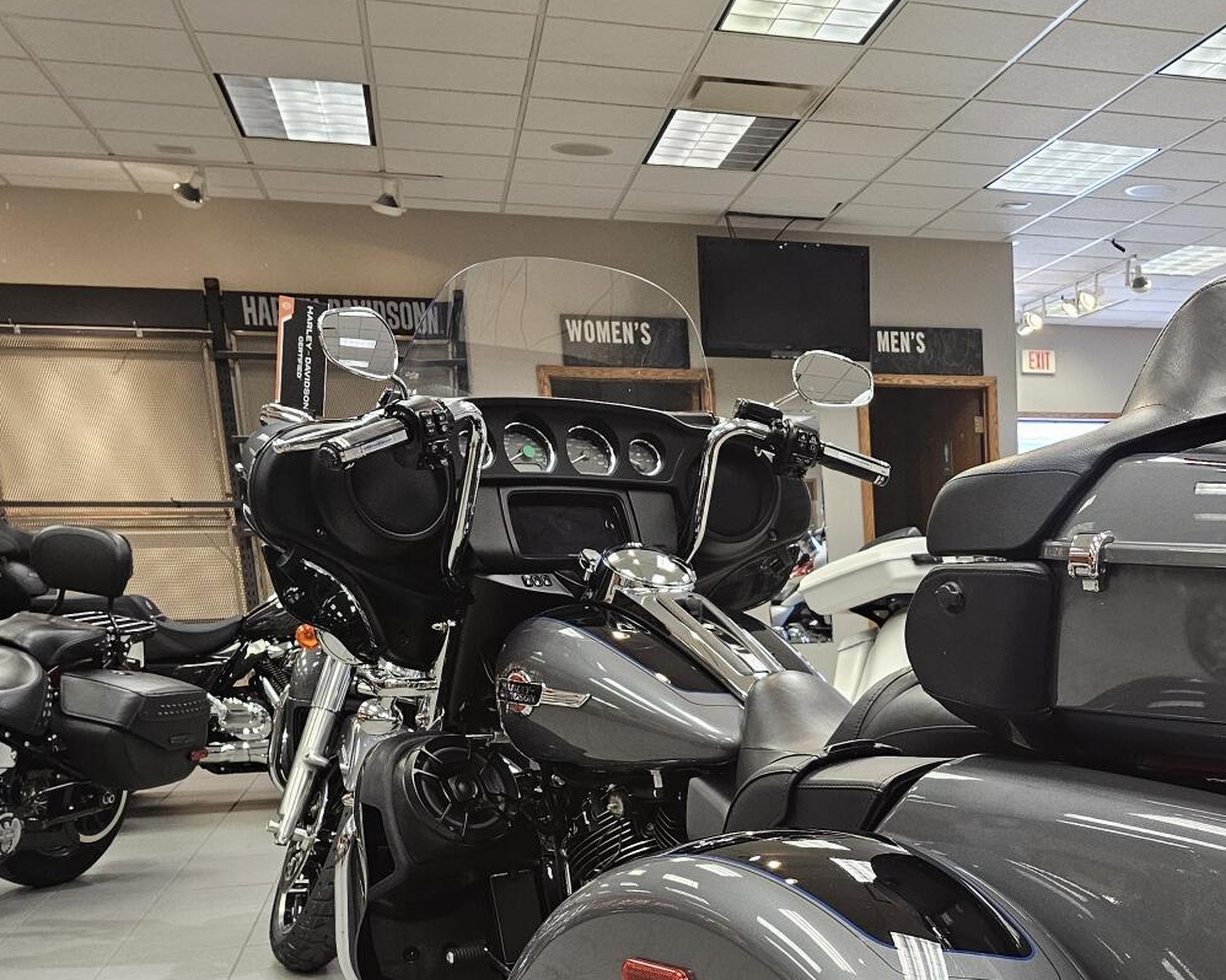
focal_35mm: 45
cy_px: 868
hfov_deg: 37.8
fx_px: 1632
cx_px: 1152
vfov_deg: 31.9
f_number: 1.7
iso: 320
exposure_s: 1/120
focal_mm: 6.3
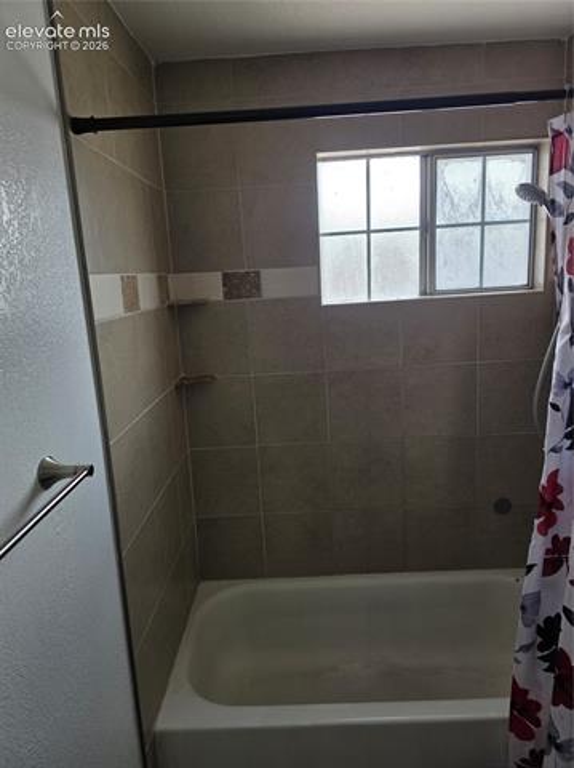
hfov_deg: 58.8
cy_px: 384
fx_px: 509
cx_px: 287
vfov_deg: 74.0
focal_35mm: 23
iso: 40
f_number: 1.7
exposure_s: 1/180
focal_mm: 6.3
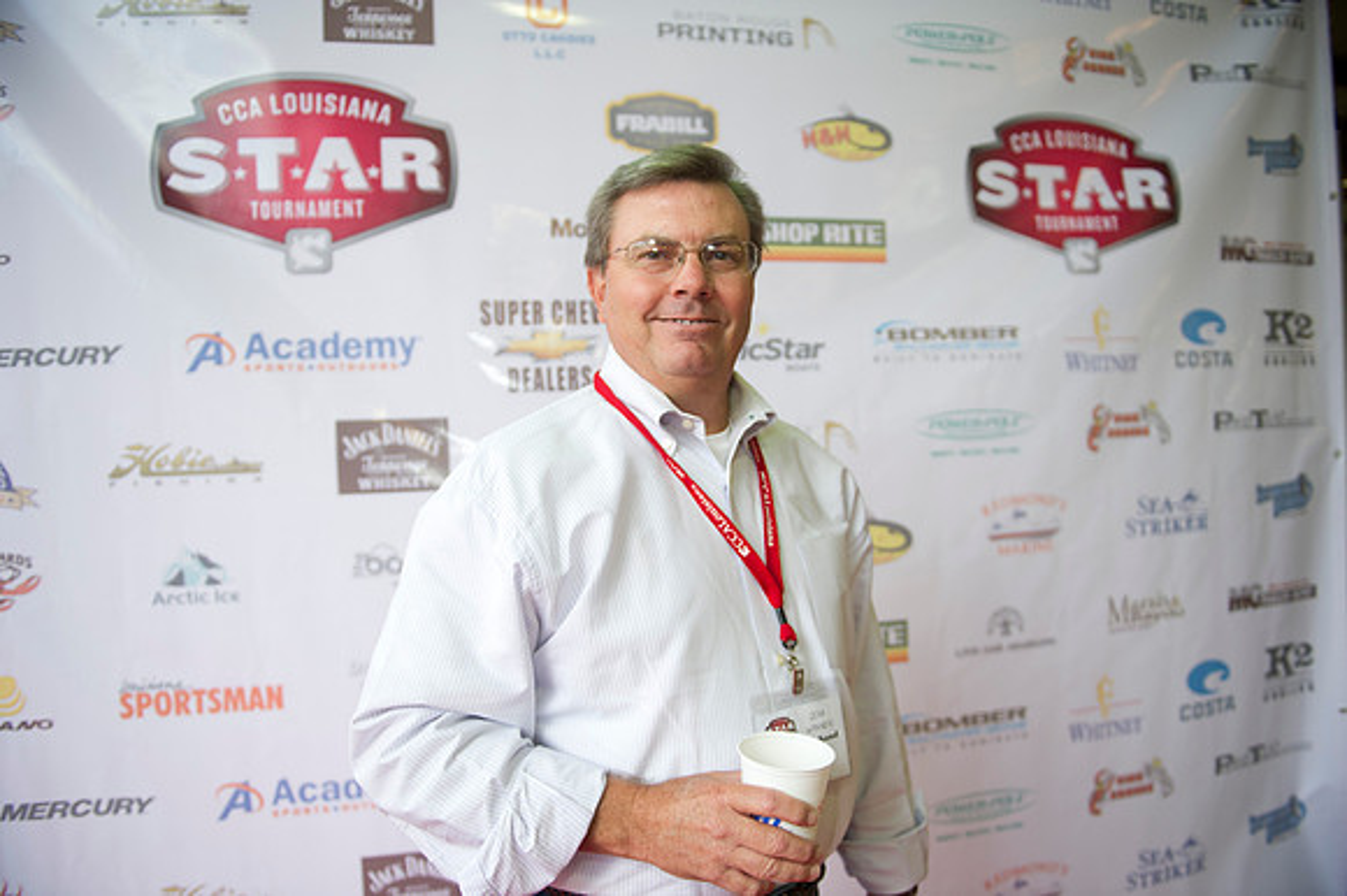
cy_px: 448
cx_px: 674
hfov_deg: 73.8
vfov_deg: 53.1
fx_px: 897
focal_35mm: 24
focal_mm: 24
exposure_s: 1/125
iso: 640
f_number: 2.8
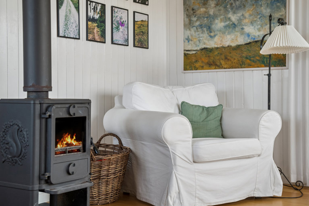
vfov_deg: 26.0
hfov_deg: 38.2
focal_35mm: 52
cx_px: 151
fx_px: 446
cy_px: 101
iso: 800
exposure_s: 1/160
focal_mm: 50
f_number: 4
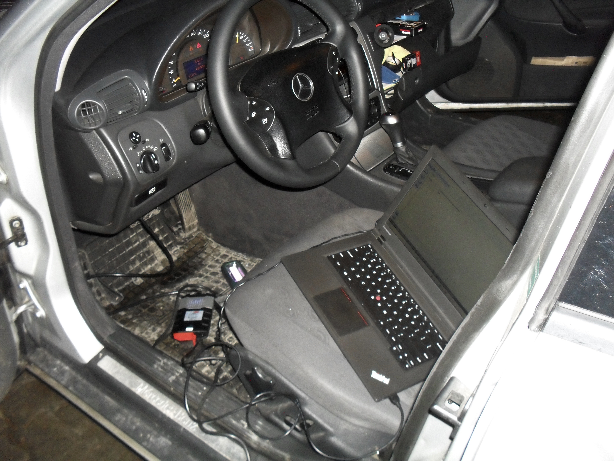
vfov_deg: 40.7
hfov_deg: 52.6
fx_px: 621
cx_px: 307
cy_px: 230
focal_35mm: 35
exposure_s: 1/45
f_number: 3.2
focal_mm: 6.3
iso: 400
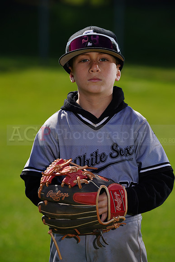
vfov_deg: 7.4
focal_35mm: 279
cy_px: 131
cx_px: 88
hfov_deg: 4.9
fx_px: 2033
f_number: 8
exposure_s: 1/250
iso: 100
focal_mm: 279
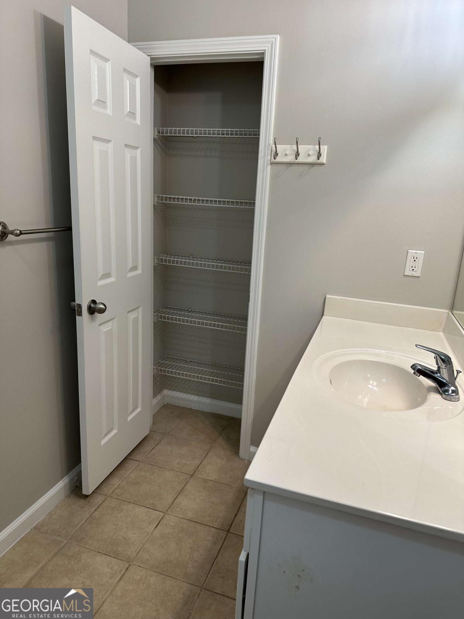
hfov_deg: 56.8
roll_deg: -3.1
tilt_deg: -15.1
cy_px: 310
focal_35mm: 24
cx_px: 232
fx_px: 429
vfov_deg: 71.6
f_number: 1.78
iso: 125
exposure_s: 1/60
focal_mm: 6.86
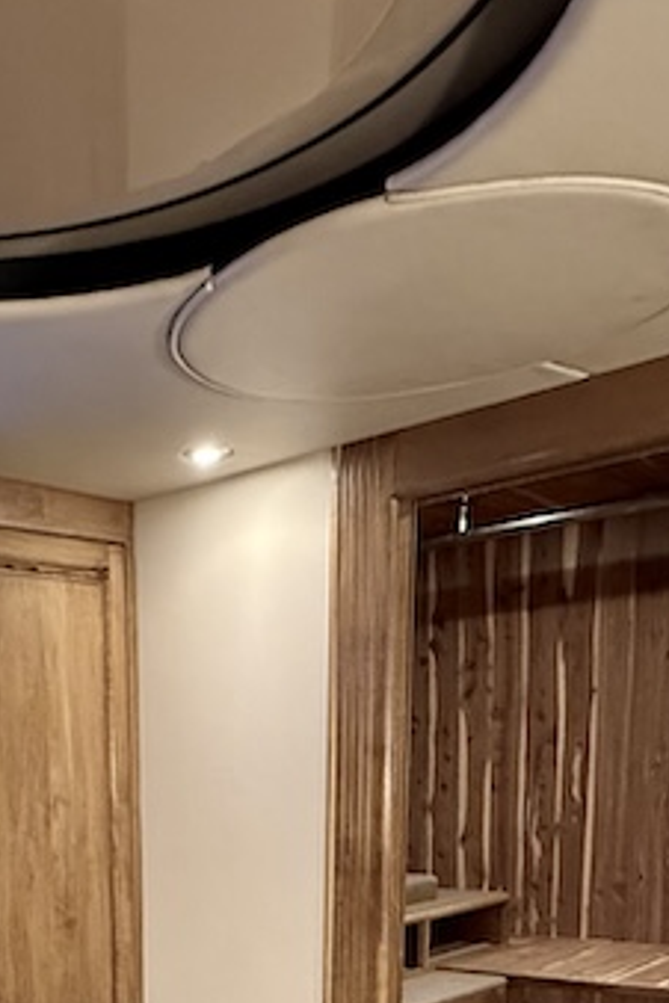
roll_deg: +2.6
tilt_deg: -11.1
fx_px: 1199
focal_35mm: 43
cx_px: 9
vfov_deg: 39.2
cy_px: 1041
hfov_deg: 29.3
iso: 800
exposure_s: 1/60
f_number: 2.2
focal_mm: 2.22
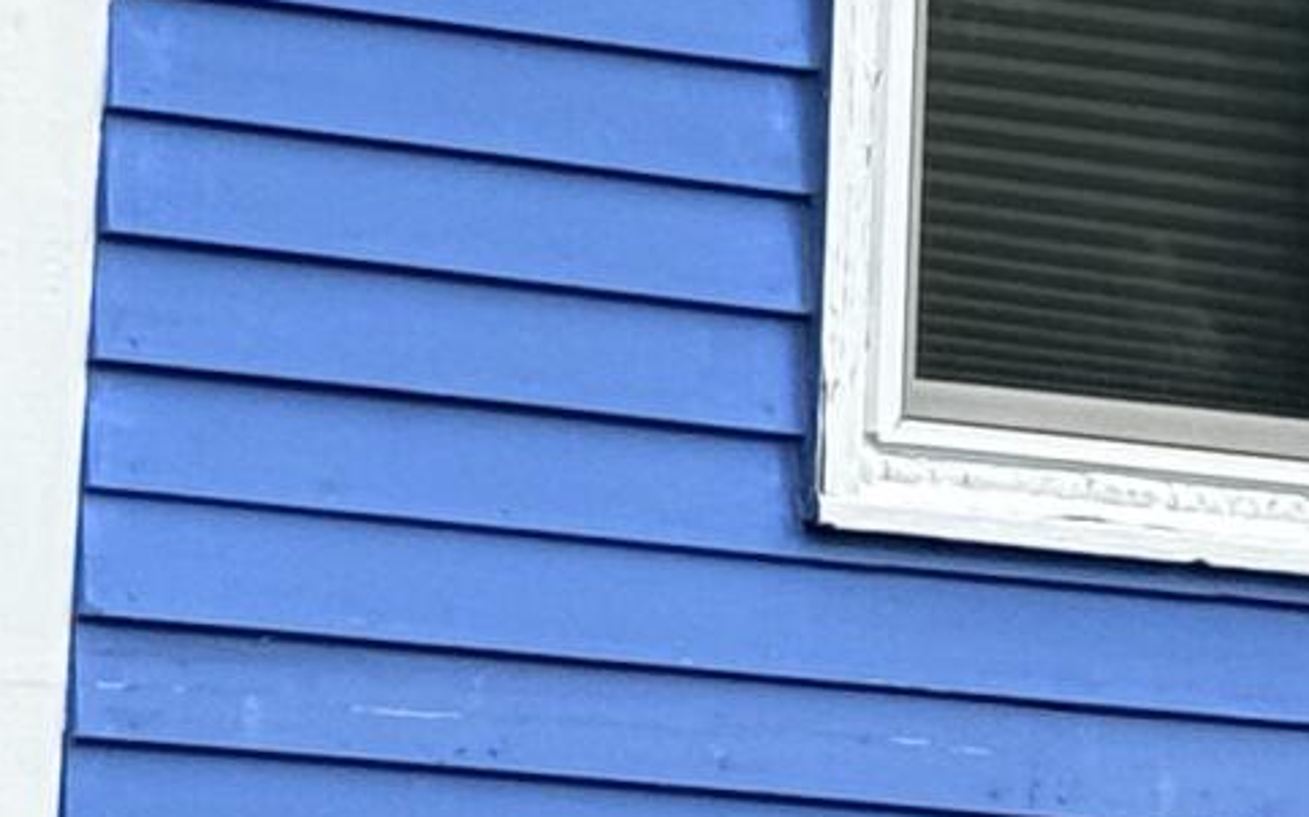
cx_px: 312
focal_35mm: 317
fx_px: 11306
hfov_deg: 6.6
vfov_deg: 4.1
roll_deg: -2.6
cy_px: -741
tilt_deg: +10.3
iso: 64
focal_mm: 6.76
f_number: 1.78
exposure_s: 1/2146
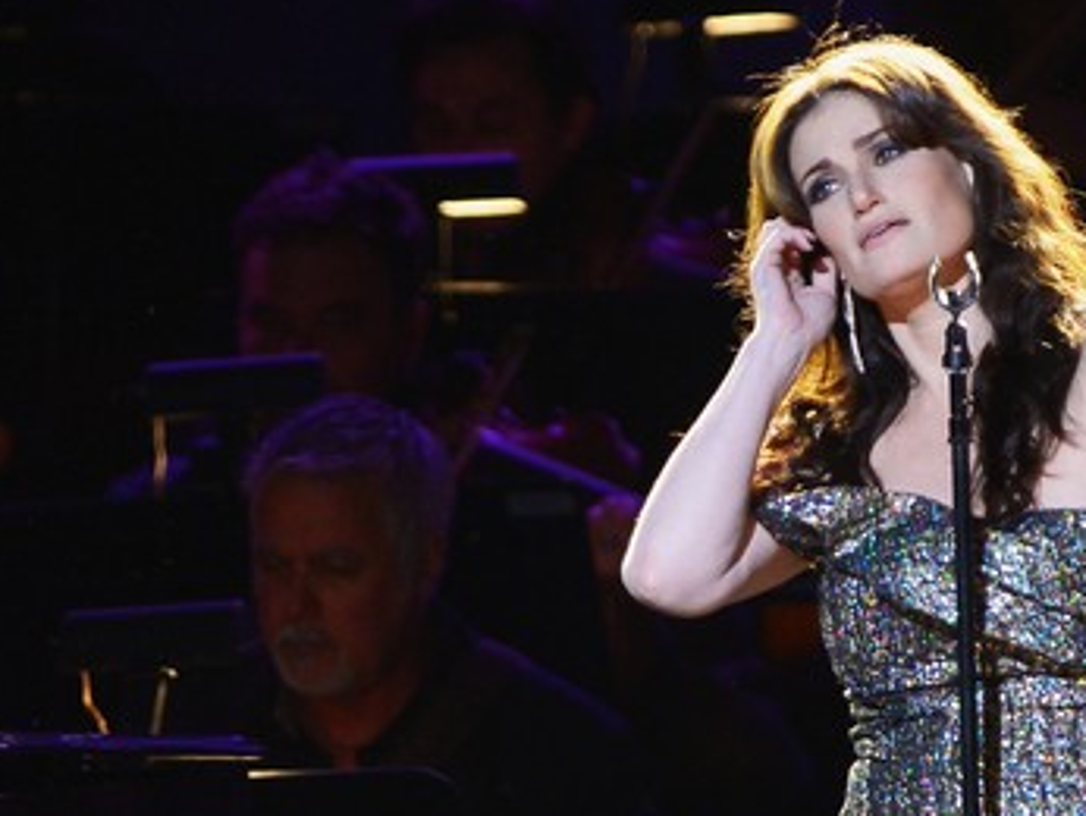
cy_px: 1419
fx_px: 44706
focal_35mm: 1424
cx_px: 502
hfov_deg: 1.4
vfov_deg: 1.0
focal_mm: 420
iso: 1600
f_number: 4
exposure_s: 1/200
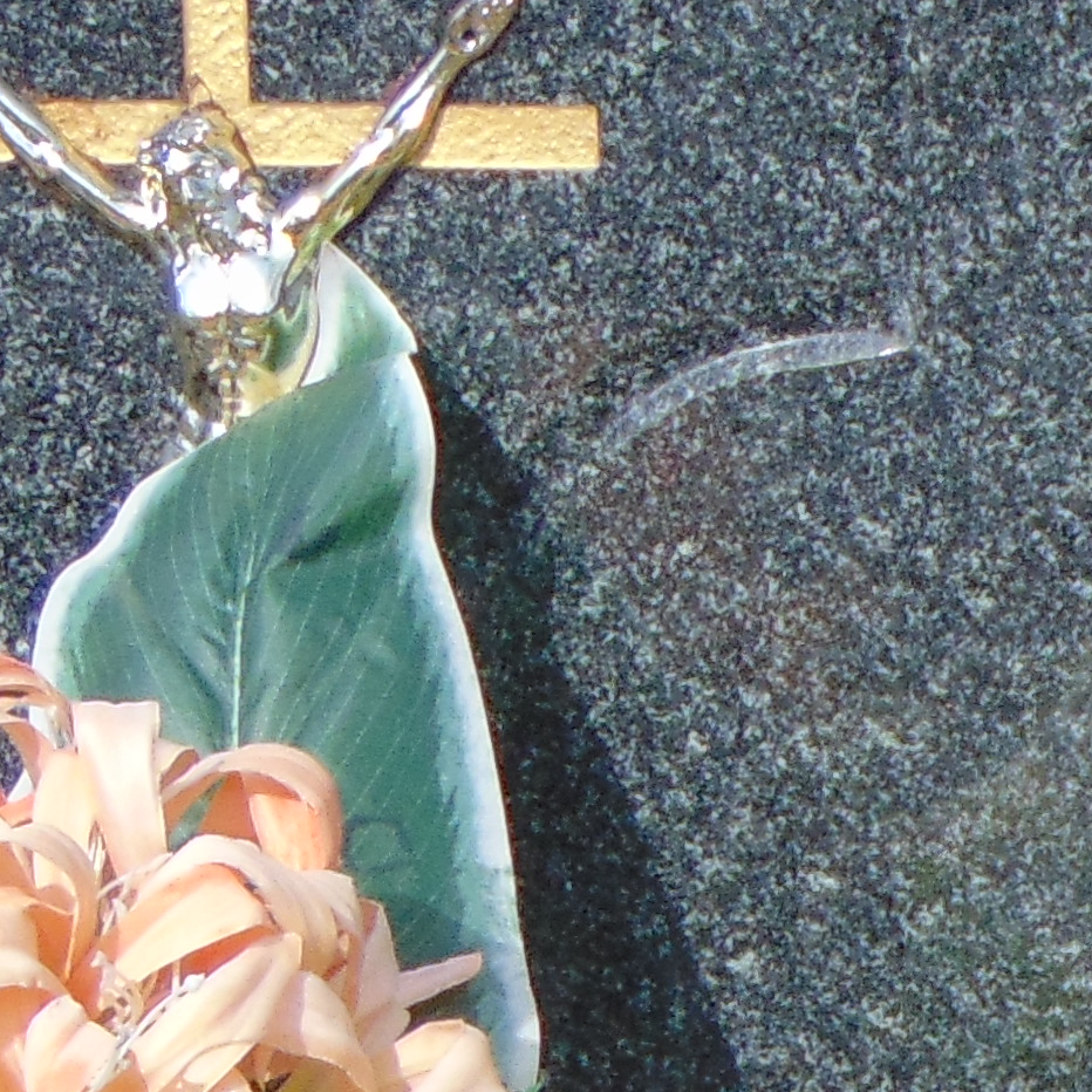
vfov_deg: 5.0
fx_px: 12385
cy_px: 1330
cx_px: 1940
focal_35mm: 347
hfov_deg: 5.0
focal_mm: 12.8
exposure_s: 1/640
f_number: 3.7
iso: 80
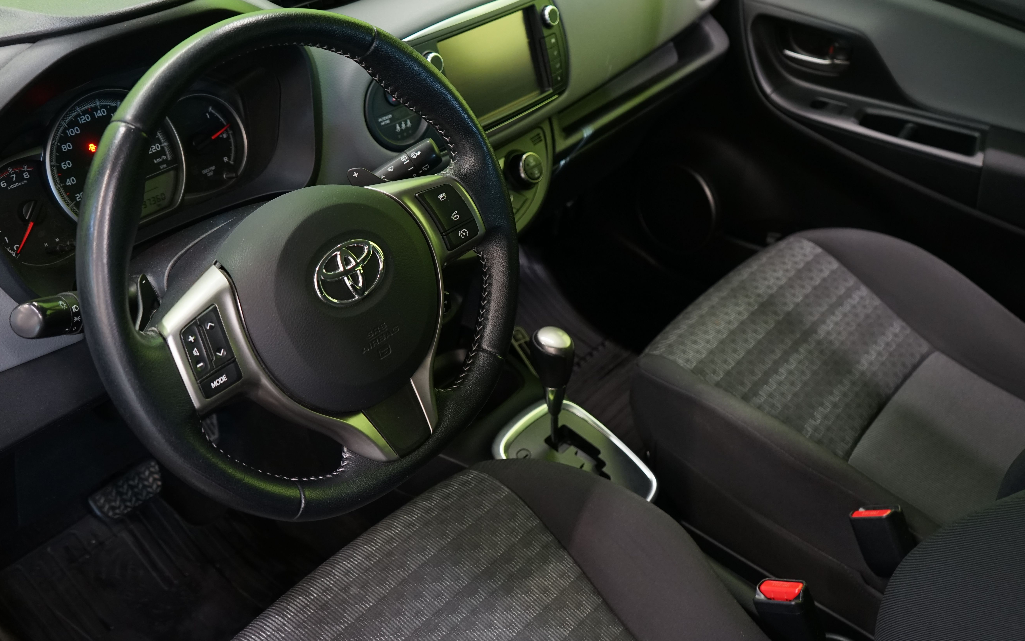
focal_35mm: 36
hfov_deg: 54.0
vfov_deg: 35.3
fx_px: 1006
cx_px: 504
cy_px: 339
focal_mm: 31
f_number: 5
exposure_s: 1/20
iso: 1250
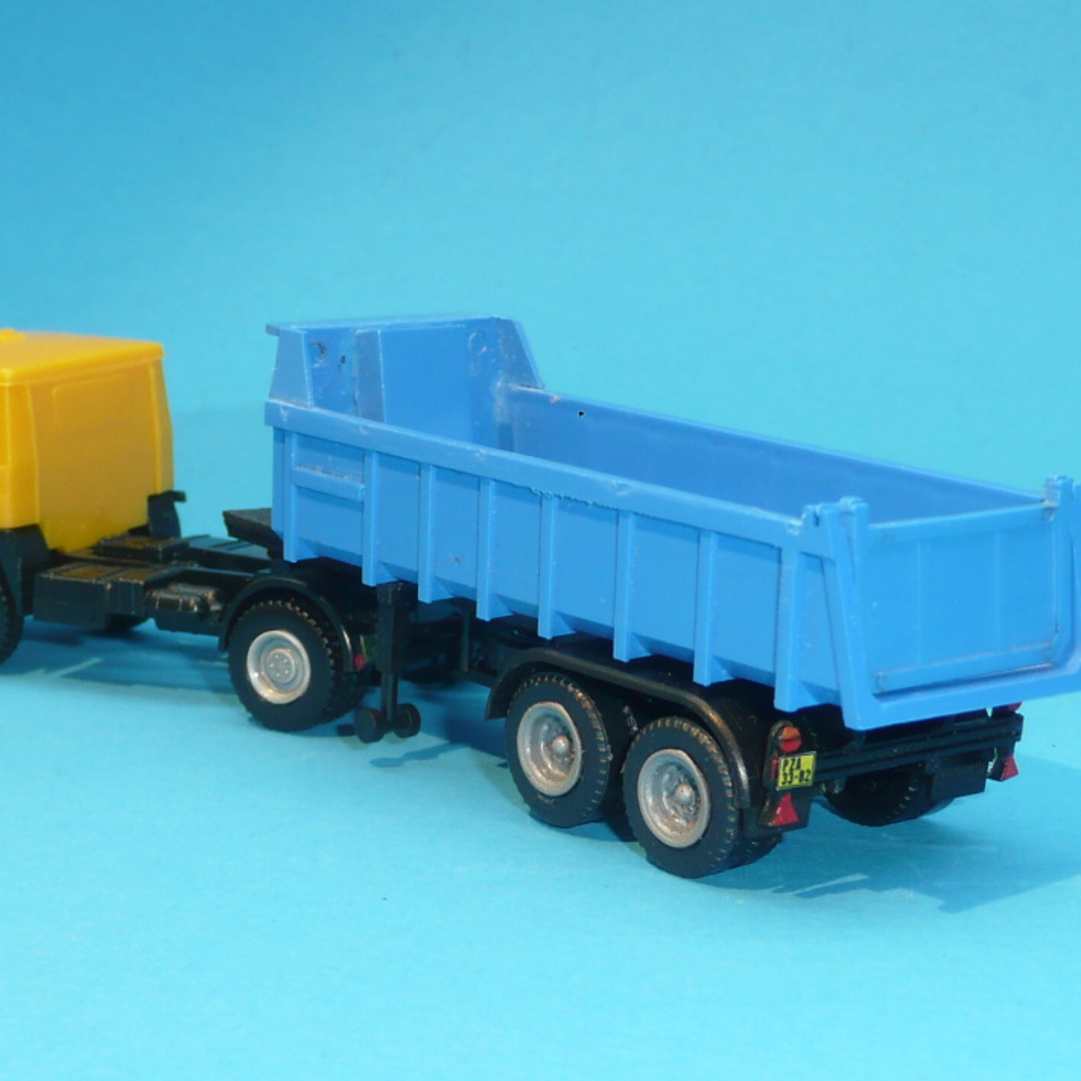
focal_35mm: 84
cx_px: 525
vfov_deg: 20.6
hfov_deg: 20.6
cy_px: 631
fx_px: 2968
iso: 100
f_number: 4.2
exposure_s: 1/30
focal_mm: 7.8
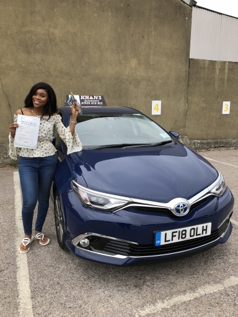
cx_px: 119
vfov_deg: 63.4
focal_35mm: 28
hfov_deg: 49.7
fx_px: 257
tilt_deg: -12.9
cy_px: 158
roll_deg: +0.5
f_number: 1.8
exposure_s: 1/314
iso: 20
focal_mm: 3.99
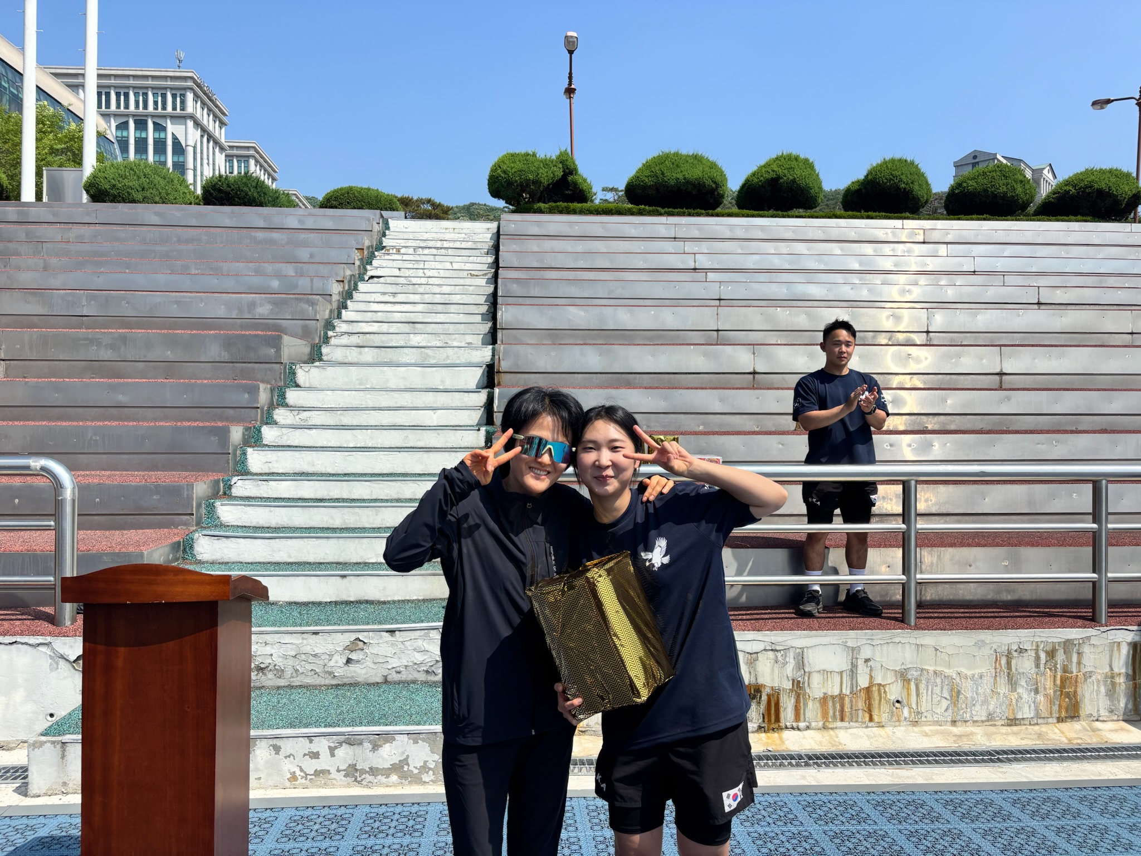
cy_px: 428
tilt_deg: -2.7
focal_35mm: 26
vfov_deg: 53.1
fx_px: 857
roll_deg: -0.4
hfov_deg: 67.3
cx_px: 570
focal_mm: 5.96
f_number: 1.6
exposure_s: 1/4255
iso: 50
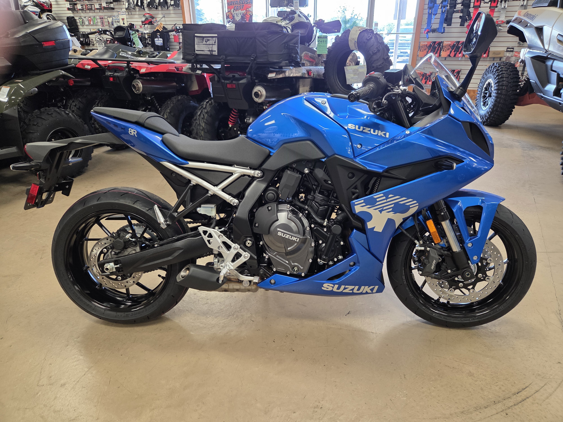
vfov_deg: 58.9
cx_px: 282
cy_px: 211
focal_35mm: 23
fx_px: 374
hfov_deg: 73.9
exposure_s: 1/120
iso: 250
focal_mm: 5.4
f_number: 1.8
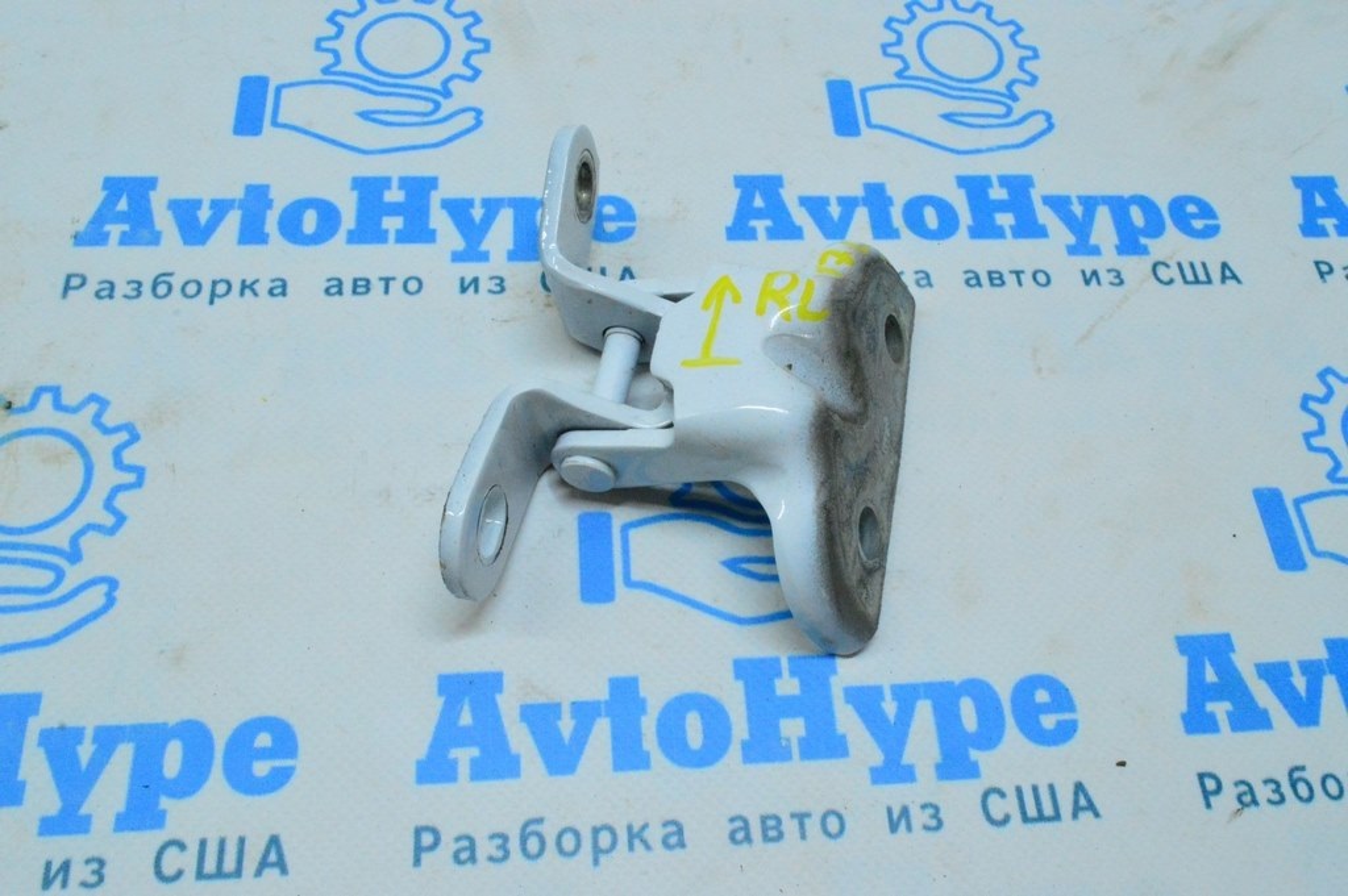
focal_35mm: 33
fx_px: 1235
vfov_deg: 39.9
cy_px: 448
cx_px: 674
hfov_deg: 57.3
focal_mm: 22
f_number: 25
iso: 6400
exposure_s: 1/50
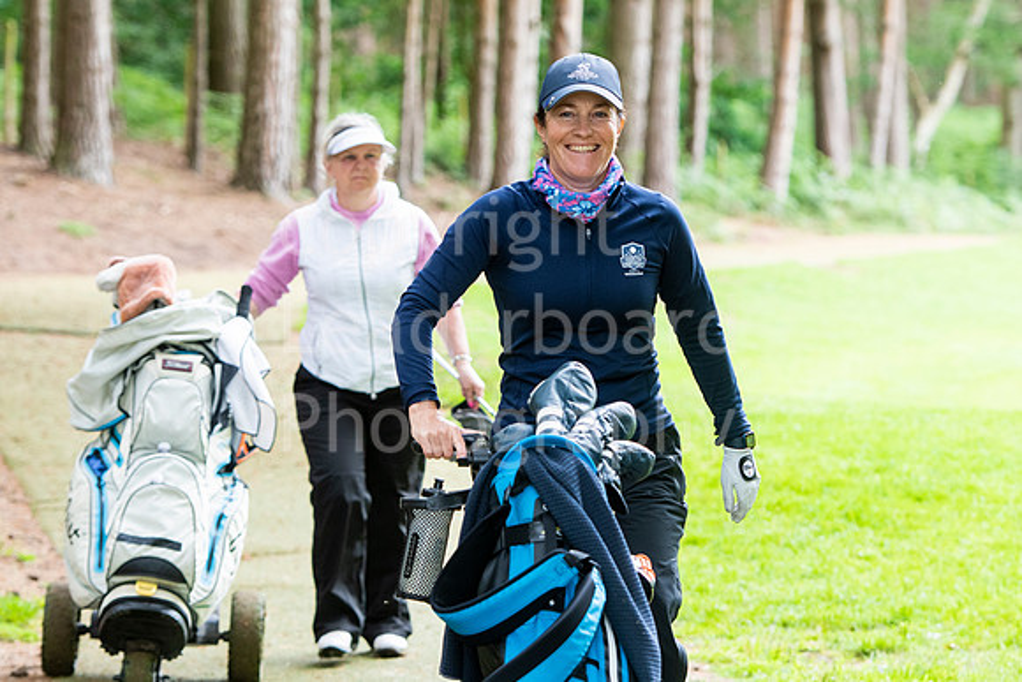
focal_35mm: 168
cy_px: 341
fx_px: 4770
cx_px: 511
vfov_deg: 8.2
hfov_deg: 12.2
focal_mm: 112
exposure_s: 1/400
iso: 800
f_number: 4
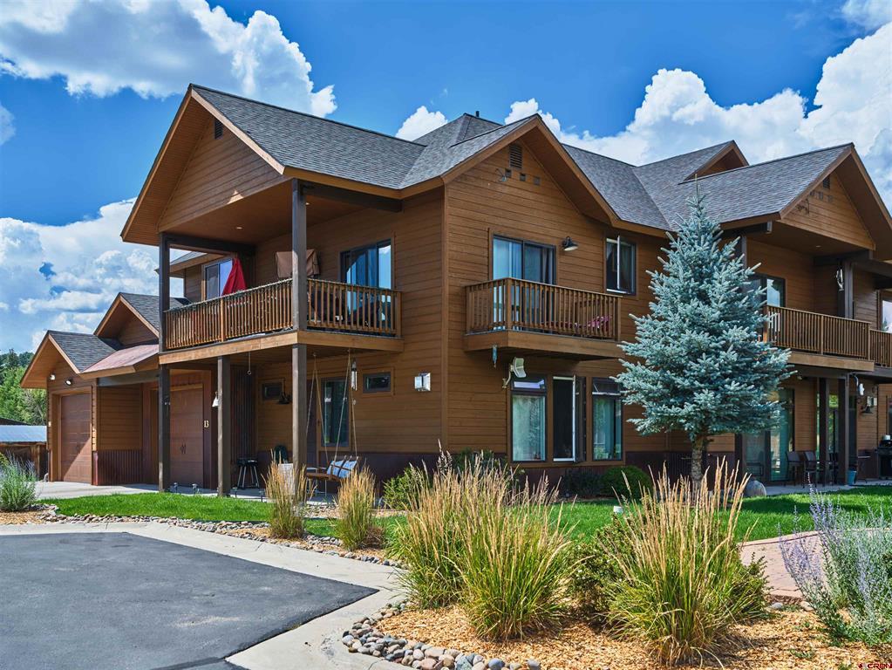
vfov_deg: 39.7
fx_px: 928
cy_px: 335
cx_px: 446
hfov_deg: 51.3
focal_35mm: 36
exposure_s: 1/160
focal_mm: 45
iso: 80
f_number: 8
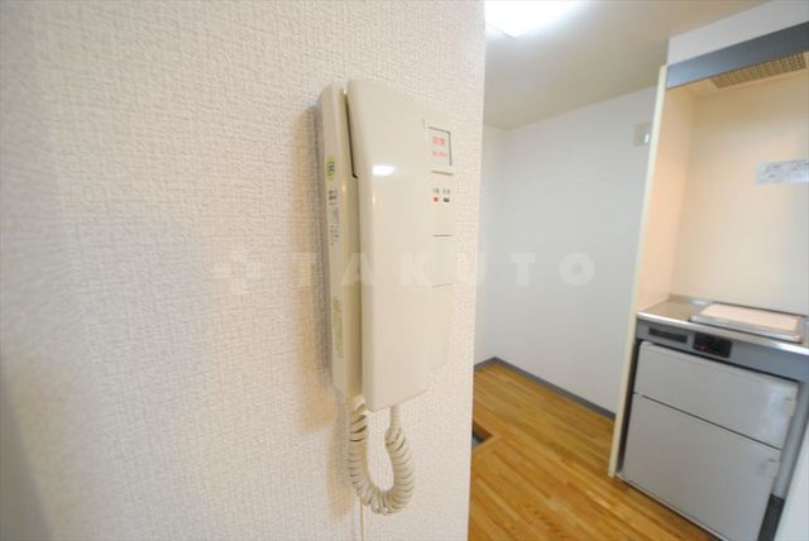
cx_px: 404
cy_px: 270
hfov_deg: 112.6
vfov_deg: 90.1
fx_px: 270
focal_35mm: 12
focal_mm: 8
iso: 800
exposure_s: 1/13
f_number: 4.5
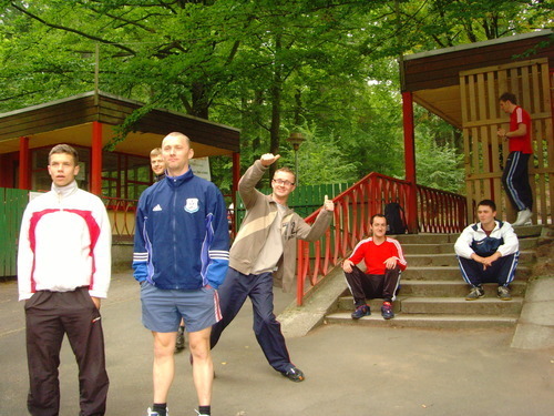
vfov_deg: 36.8
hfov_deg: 47.9
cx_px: 277
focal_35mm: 39
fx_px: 624
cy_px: 208
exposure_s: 1/45
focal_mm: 6.6
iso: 320
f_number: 3.5
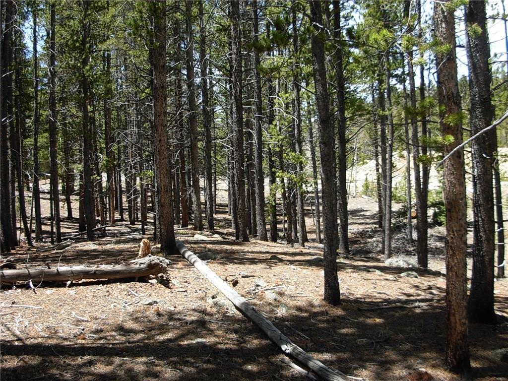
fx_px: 558
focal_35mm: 38
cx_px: 254
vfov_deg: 37.7
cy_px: 190
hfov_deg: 49.0
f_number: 2.9
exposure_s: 1/373
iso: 79
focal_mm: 6.3
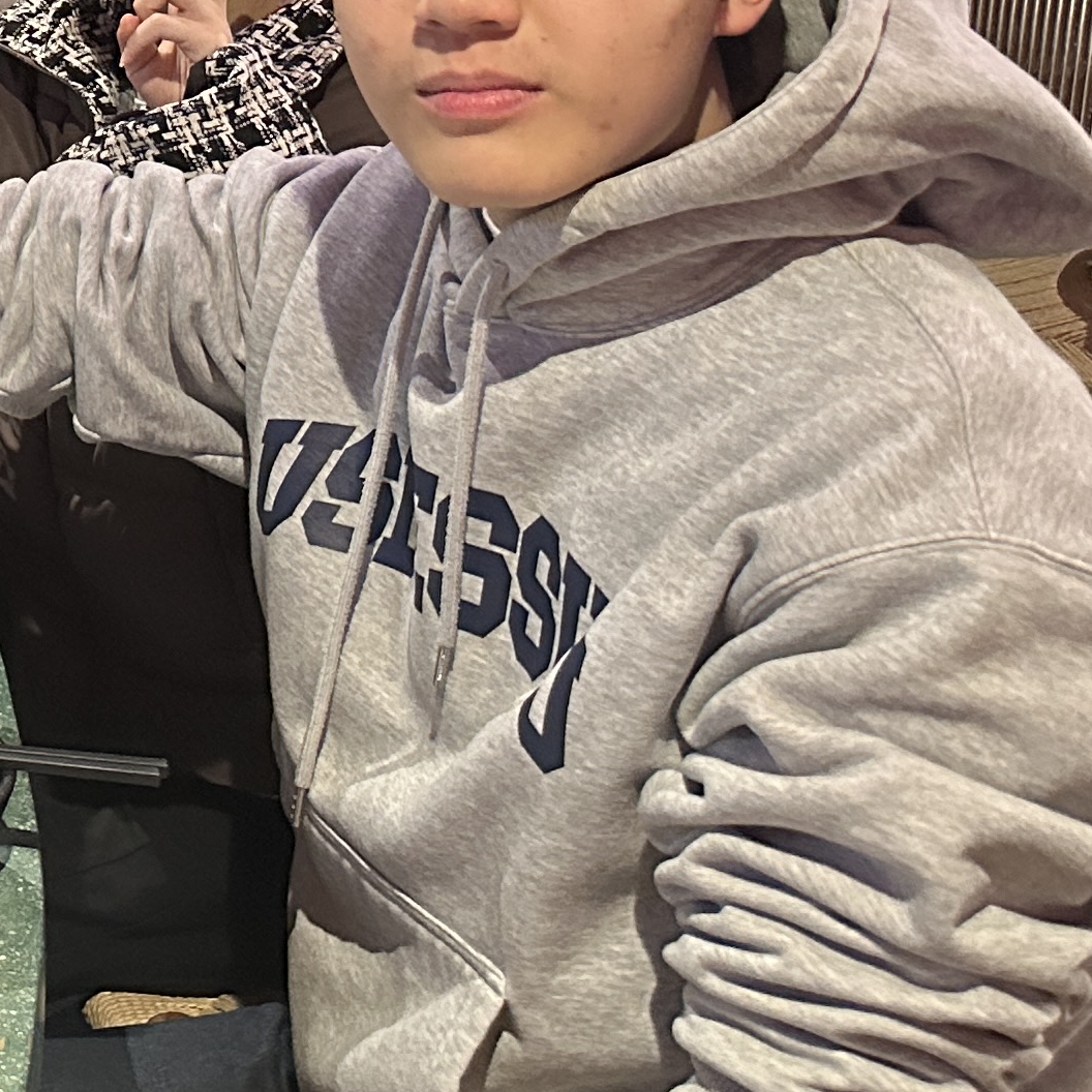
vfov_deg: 20.0
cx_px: -821
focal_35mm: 81
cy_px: -237
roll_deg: +1.1
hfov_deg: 17.6
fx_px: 2891
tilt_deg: -11.1
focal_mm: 6.86
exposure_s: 1/33
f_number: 1.78
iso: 640
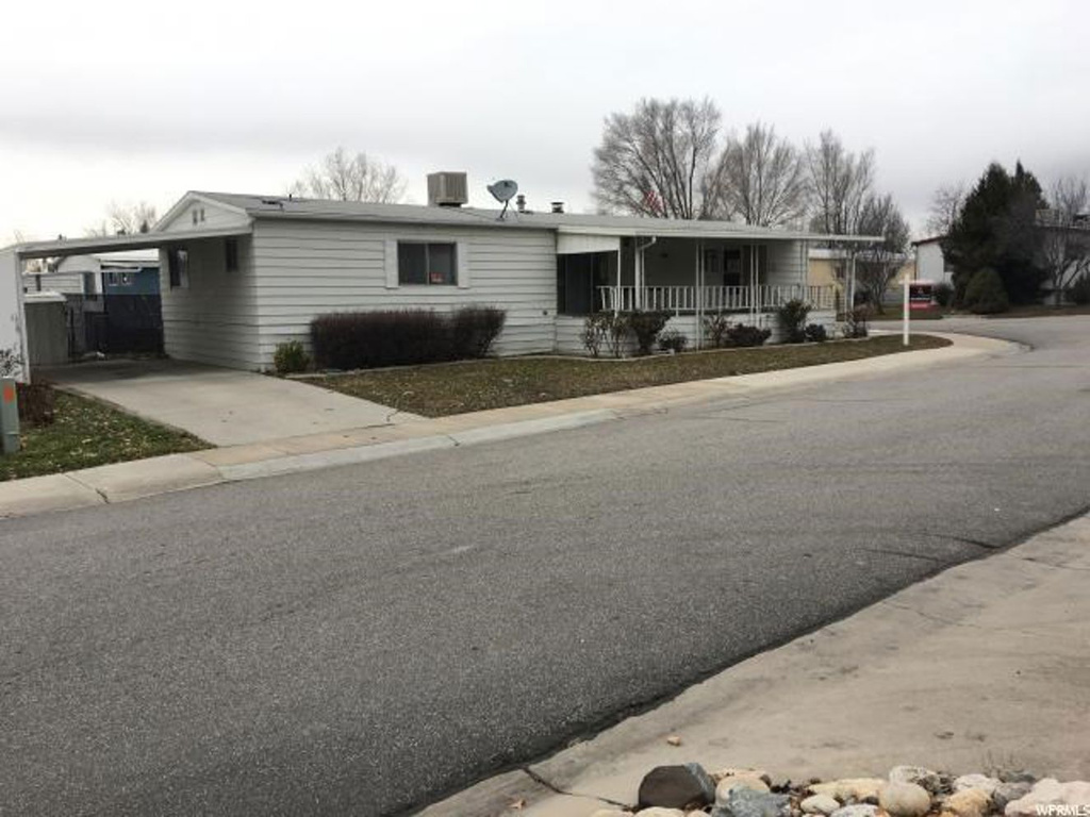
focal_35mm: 29
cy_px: 408
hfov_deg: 61.7
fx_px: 913
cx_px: 545
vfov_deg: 48.2
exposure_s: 1/120
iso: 25
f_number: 2.2
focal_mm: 4.15
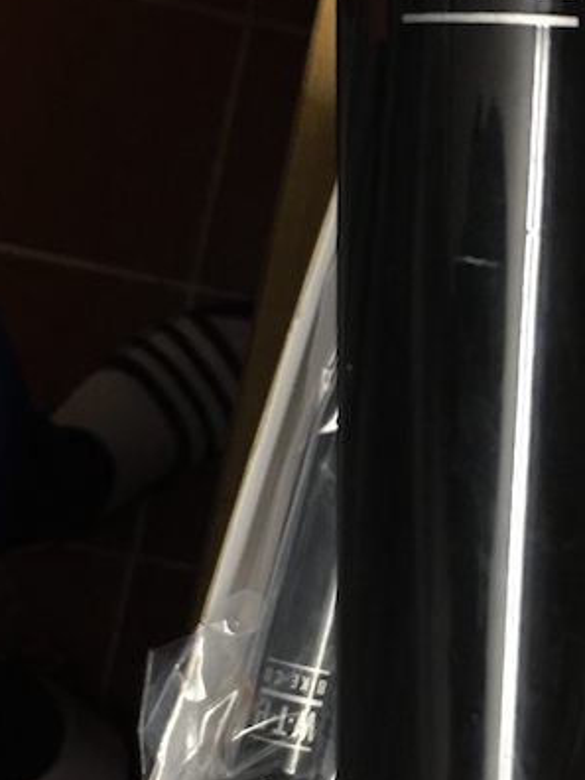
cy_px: 443
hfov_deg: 19.4
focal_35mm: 75
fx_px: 1690
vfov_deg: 26.0
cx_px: 494
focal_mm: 4.15
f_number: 2.2
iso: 64
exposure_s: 1/33
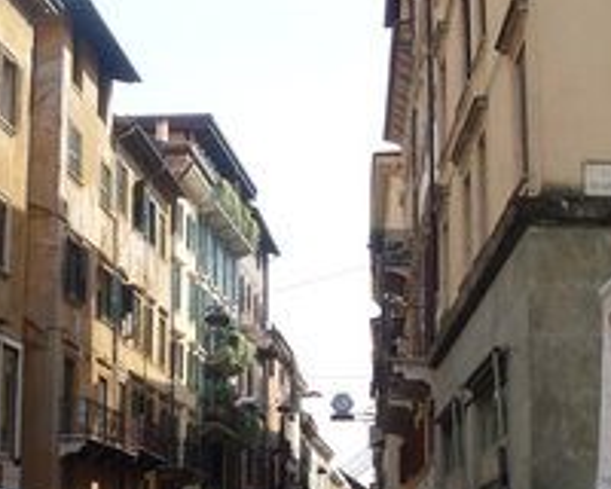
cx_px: 196
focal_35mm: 74
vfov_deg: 20.6
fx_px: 1338
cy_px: 351
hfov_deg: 25.6
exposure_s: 1/90
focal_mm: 6.3
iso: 80
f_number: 8.4
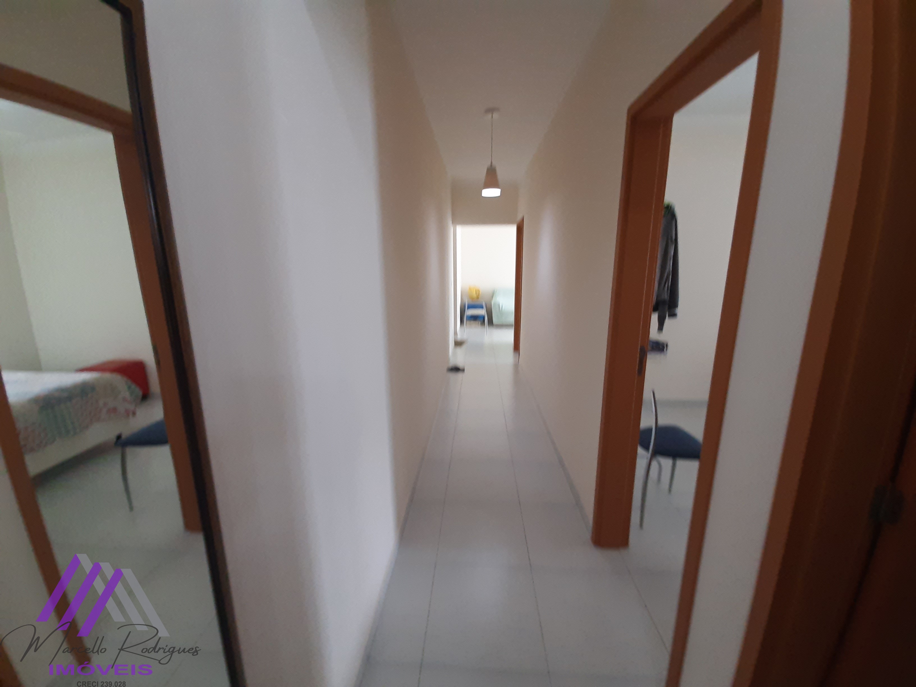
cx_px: 458
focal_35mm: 13
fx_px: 344
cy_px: 344
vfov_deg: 89.9
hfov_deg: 106.2
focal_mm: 1.42
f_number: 2.2
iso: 160
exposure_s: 1/40
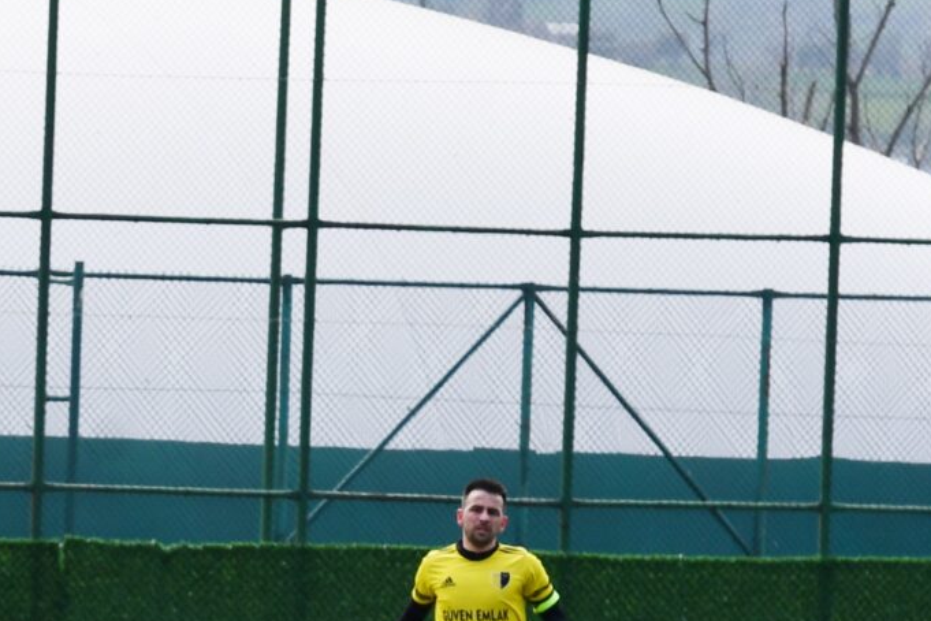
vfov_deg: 2.0
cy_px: 1017
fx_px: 18179
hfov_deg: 2.9
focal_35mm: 703
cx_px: -690
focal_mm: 125
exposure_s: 1/250
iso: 110
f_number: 8
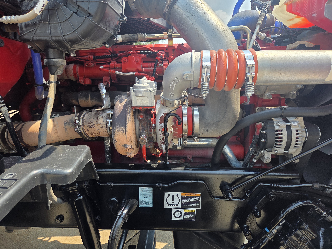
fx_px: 221
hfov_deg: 73.9
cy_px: 124
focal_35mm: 23
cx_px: 166
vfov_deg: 58.9
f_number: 1.8
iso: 80
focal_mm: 5.4
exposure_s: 1/1663
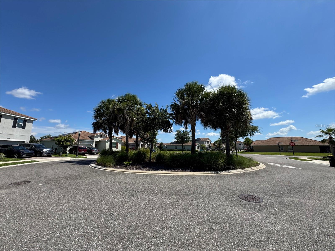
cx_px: 168
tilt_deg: +9.9
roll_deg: -1.1
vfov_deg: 85.7
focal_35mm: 14
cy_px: 126
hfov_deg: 102.1
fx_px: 135
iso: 50
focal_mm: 2.22
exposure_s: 1/1536
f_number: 2.2
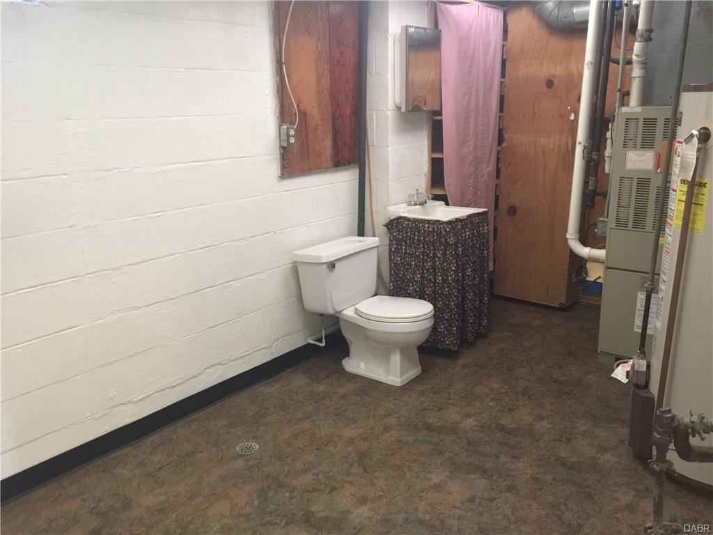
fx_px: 597
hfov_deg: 61.7
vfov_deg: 48.2
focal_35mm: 29
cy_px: 268
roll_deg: +0.7
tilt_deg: -13.8
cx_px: 356
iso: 125
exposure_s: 1/8
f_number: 2.2
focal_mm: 4.15
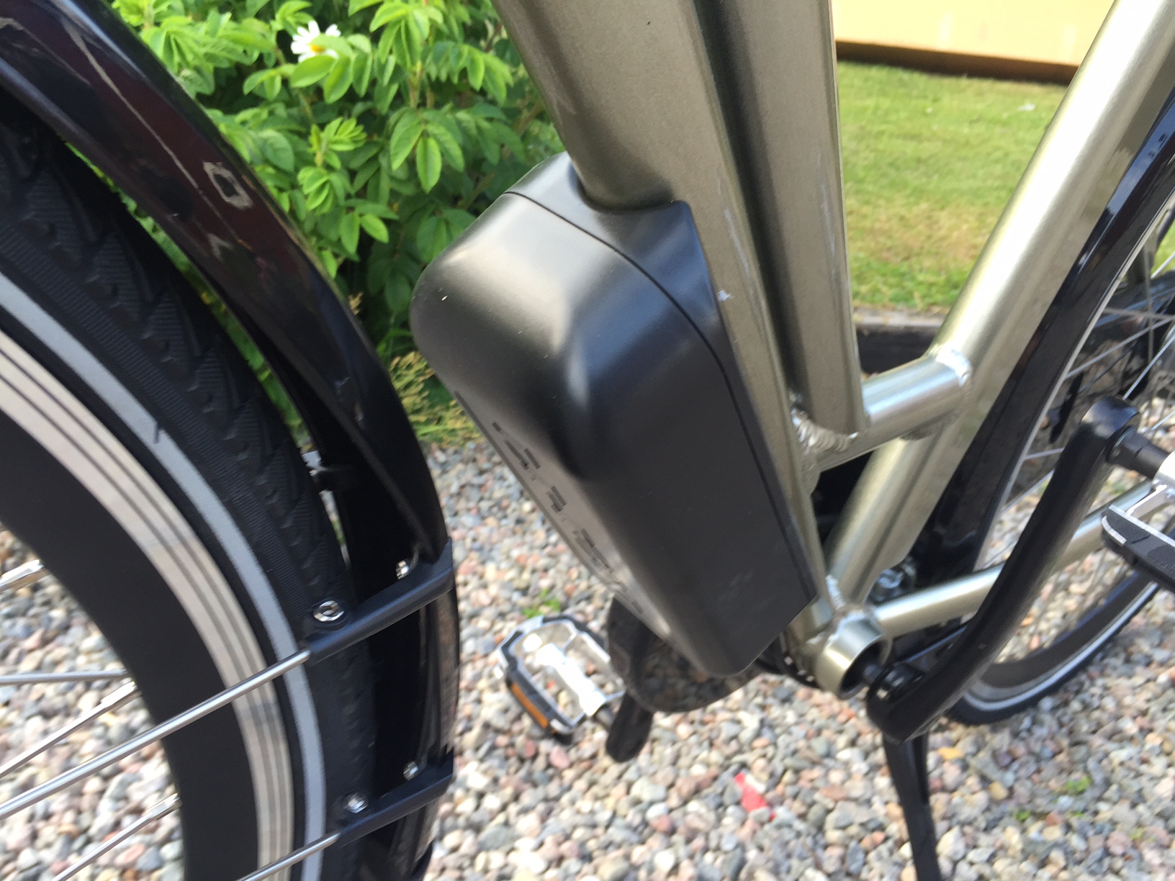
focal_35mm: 29
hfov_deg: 61.7
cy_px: 440
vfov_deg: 48.2
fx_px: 984
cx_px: 588
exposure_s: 1/60
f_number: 2.2
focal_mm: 4.15
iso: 40
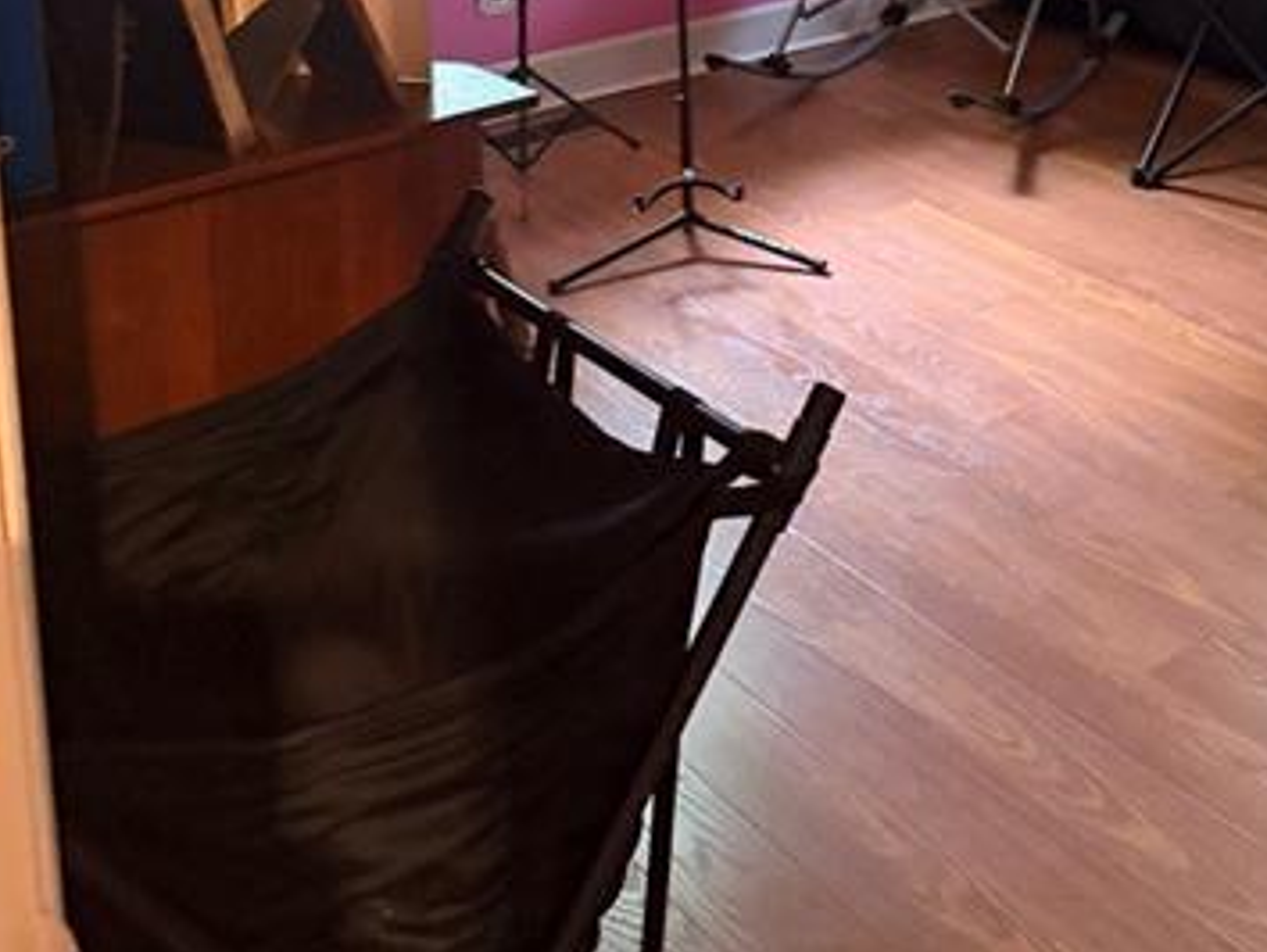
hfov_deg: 35.9
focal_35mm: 52
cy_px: -179
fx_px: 1905
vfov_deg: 25.3
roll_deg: +0.1
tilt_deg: -12.6
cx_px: 970
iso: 640
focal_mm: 6.76
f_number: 1.78
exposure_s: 1/40
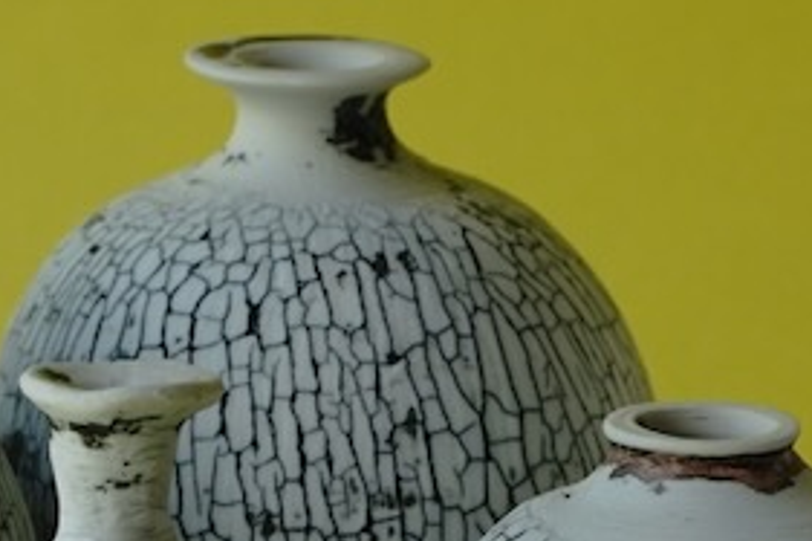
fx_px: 7709
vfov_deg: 4.0
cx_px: 777
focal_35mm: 342
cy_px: 582
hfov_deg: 6.0
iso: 800
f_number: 9
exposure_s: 1/200
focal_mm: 75
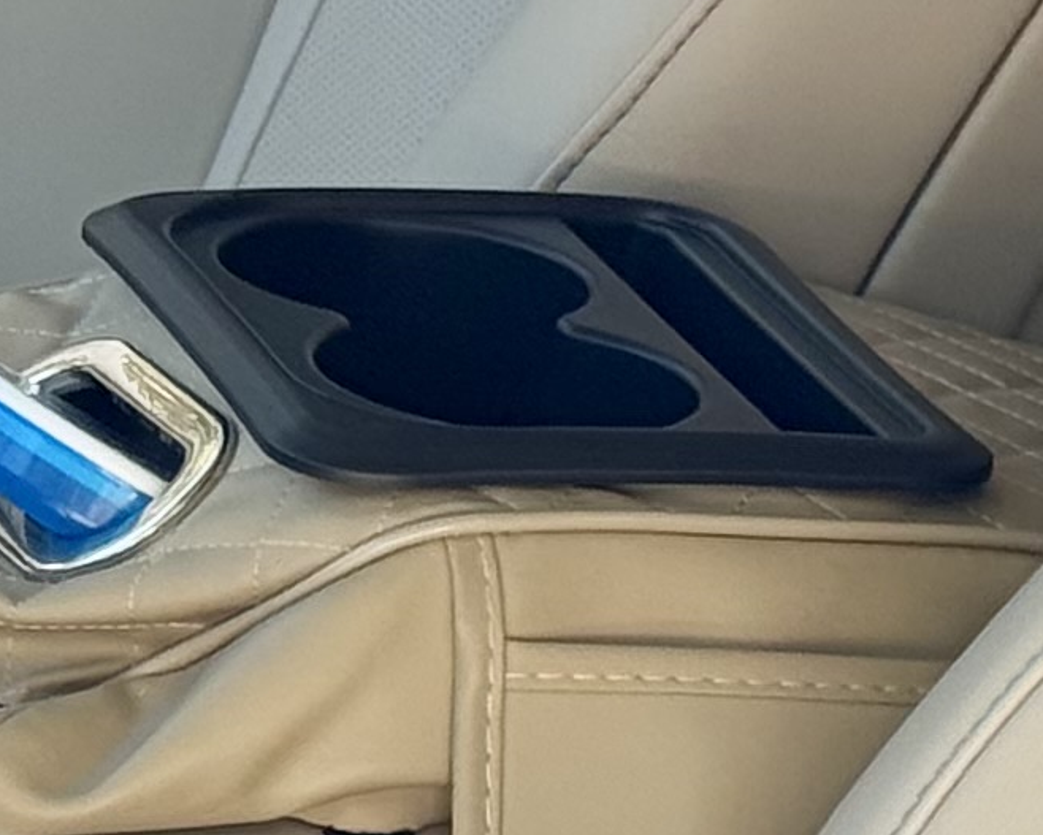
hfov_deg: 6.7
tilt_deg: -15.1
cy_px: -13
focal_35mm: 287
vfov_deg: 5.4
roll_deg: -1.8
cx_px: -441
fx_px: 8863
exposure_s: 1/336
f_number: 1.78
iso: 64
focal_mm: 6.76
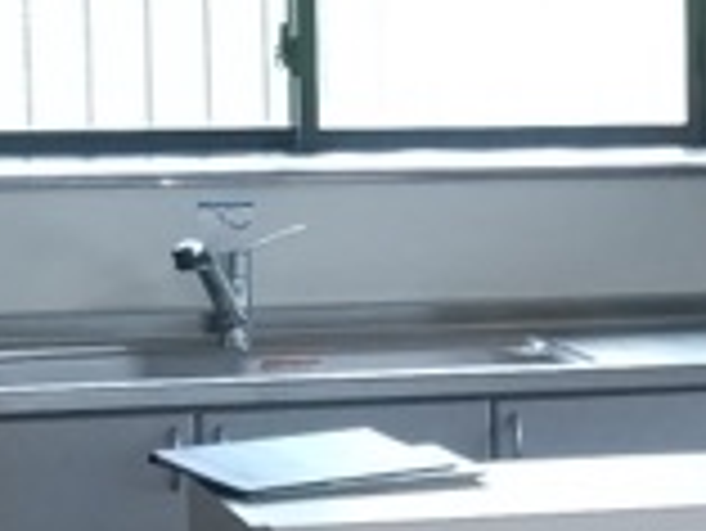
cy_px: 450
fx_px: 4062
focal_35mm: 199
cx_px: 1349
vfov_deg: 7.5
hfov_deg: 9.4
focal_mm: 4.8
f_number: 1.79
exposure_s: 1/86.9
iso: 200
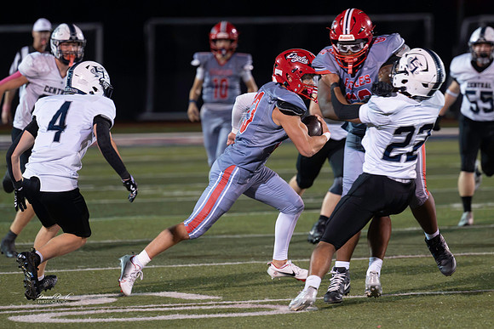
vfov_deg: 4.3
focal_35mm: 324
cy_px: 183
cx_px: 247
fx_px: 4441
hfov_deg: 6.4
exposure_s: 1/800
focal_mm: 250
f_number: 4
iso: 16000
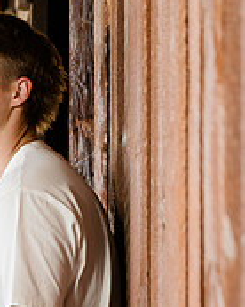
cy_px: 305
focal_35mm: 257
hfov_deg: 6.0
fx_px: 2334
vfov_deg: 7.5
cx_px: 94
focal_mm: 105
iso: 640
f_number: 4
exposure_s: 1/200
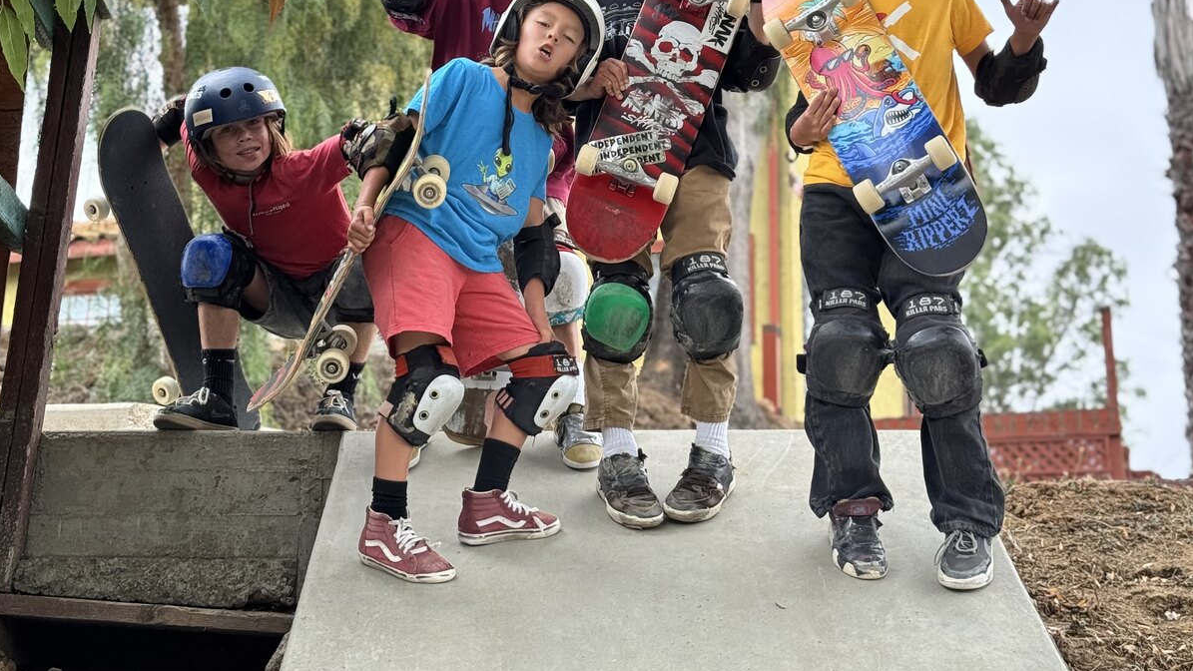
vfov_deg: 17.0
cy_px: 84
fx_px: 2214
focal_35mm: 70
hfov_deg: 30.2
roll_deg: -0.5
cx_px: 596
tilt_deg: +18.7
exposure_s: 1/739
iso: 64
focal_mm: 6.76
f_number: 1.78
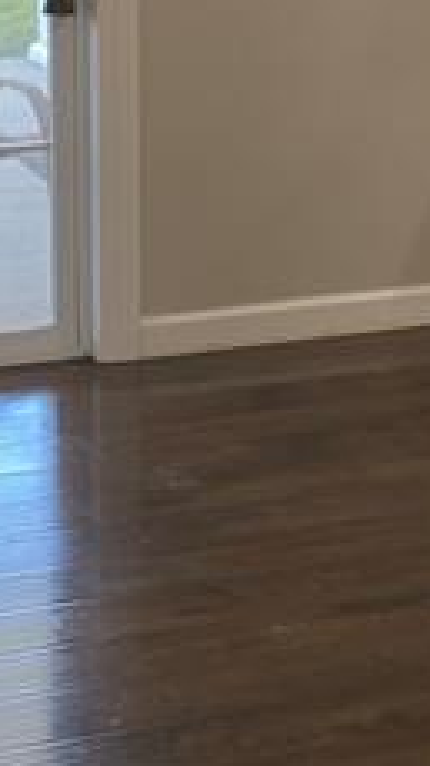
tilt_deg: -6.2
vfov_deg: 16.6
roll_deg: +0.1
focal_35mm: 126
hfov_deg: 9.5
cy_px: -17
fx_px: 2560
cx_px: 473
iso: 80
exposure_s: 1/120
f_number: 1.8
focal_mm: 4.25
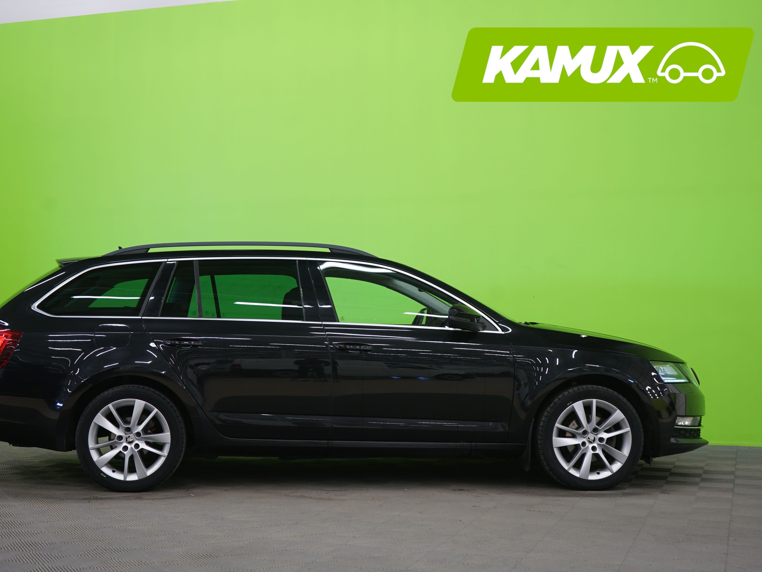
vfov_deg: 30.3
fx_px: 1057
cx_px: 344
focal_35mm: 48
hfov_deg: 39.6
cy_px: 288
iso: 400
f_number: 5
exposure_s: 1/8
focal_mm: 44
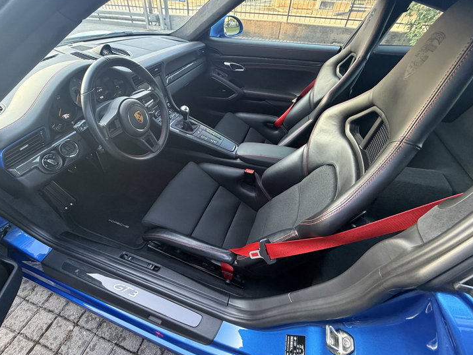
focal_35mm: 15
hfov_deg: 98.1
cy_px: 181
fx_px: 205
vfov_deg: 81.8
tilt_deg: -43.8
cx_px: 224
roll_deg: -2.5
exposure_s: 1/60
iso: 400
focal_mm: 2.22
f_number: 2.2
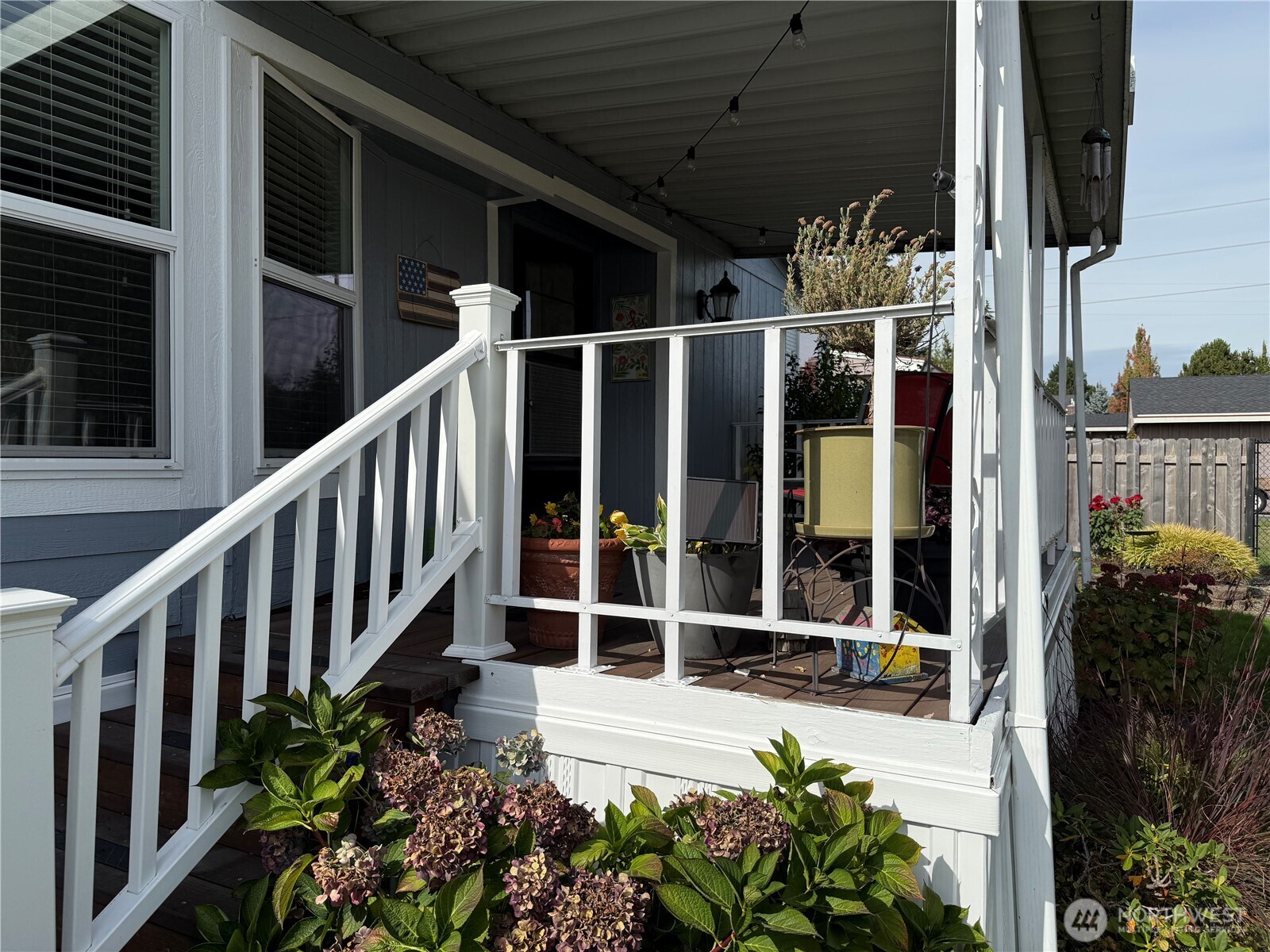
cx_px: 635
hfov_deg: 71.6
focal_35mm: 24
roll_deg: +0.7
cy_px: 476
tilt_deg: +1.0
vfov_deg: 56.8
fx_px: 881
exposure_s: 1/6173
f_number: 1.78
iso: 80
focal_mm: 6.76
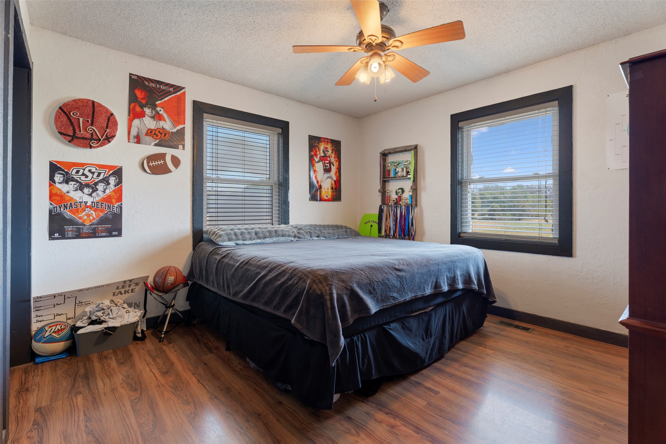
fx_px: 296
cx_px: 333
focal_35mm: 16
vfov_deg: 73.7
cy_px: 222
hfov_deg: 96.7
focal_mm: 16
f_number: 8
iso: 200
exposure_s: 1
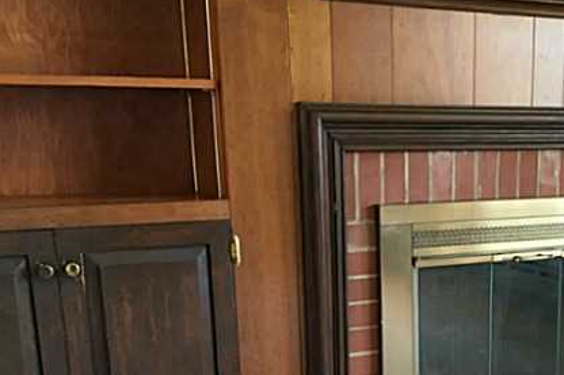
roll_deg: -1.1
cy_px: 378
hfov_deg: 33.5
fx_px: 908
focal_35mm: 58
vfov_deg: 22.4
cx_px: 454
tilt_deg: -15.6
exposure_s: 1/30
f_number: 2.2
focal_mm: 4.15
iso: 100
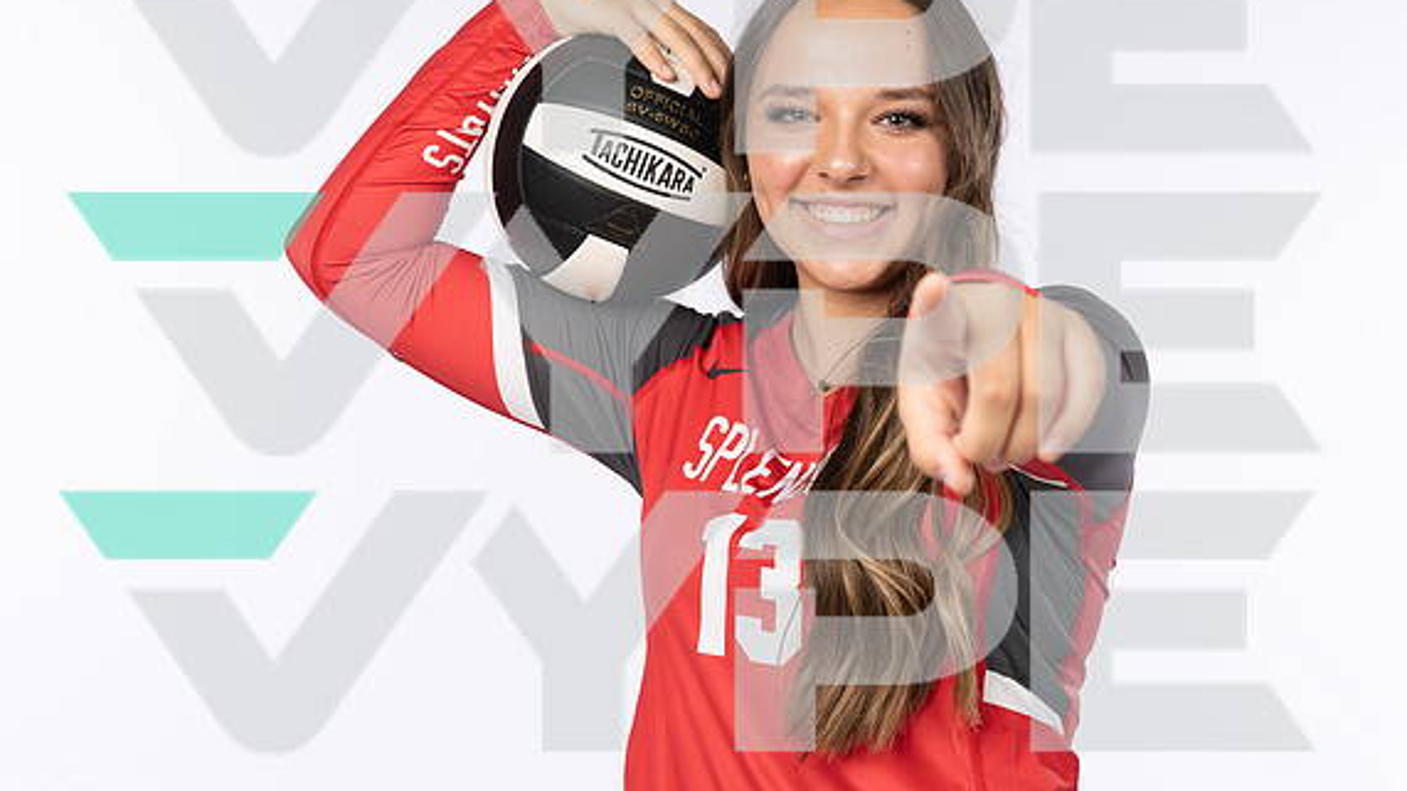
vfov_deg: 18.2
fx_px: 2462
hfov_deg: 31.9
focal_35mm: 66
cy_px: 324
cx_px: 695
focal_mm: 62
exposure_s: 1/250
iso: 200
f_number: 7.1
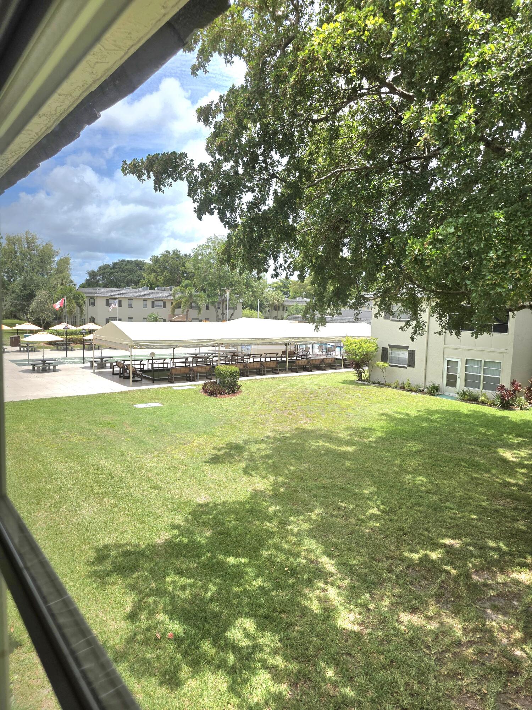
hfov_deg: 58.9
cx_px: 266
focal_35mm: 23
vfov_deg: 73.9
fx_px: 471
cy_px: 355
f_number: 1.7
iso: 80
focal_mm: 6.3
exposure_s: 1/10000
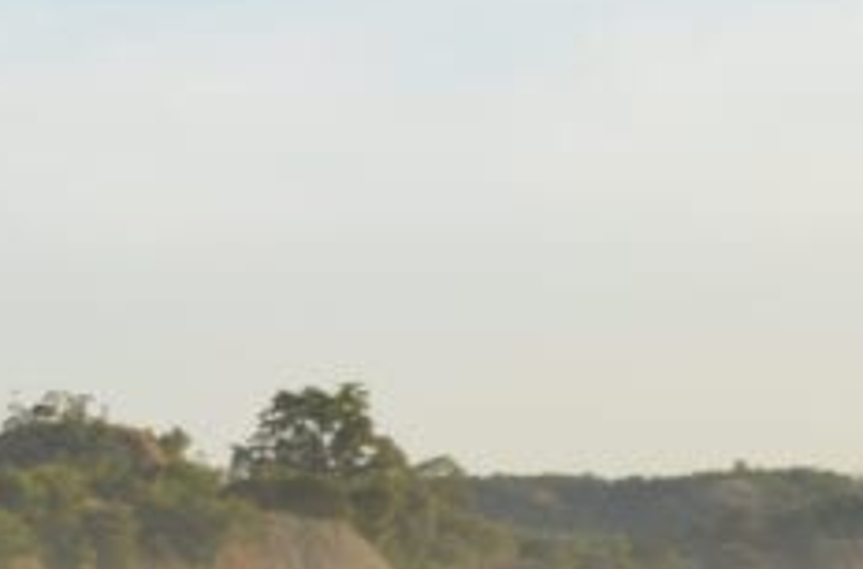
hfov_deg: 8.0
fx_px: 6021
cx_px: -439
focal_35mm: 252
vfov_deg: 5.4
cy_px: 878
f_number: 8
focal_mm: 38
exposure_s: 1/250
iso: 200
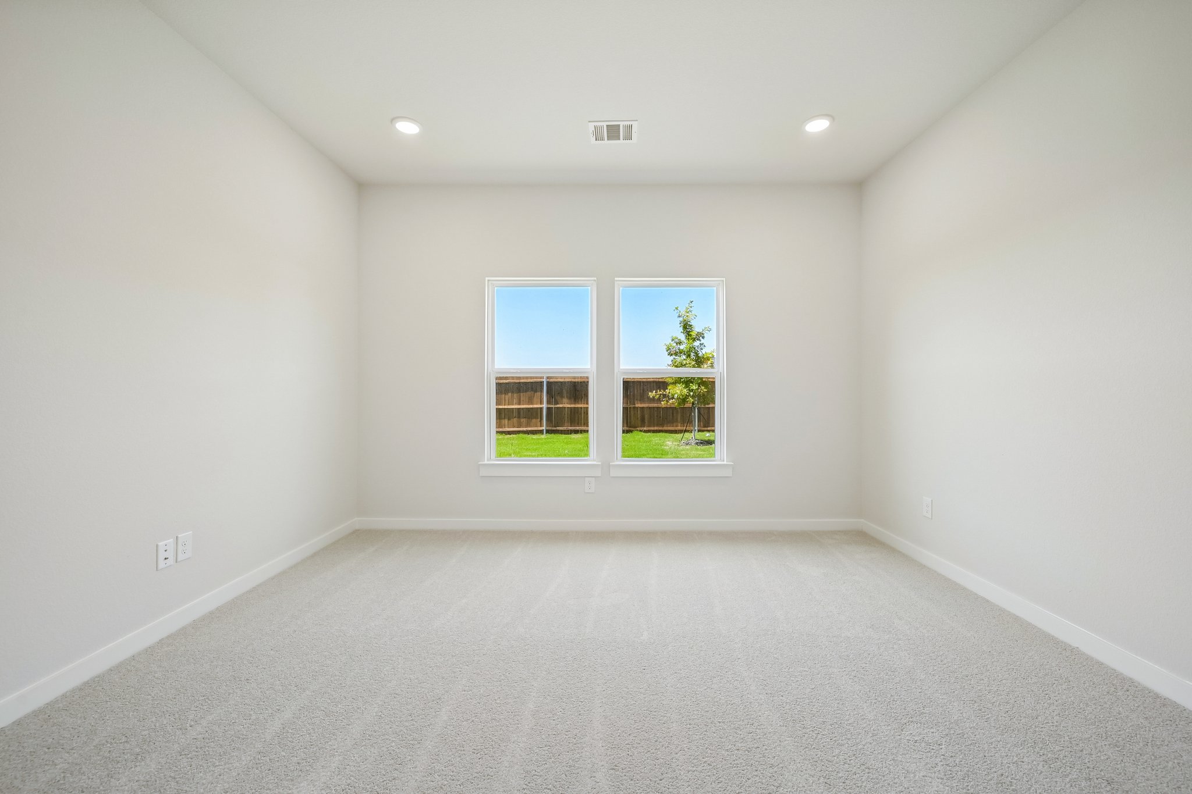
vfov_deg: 81.2
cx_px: 596
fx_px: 463
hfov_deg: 104.3
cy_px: 397
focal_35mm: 14
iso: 250
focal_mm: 14
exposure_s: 1/80
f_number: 9
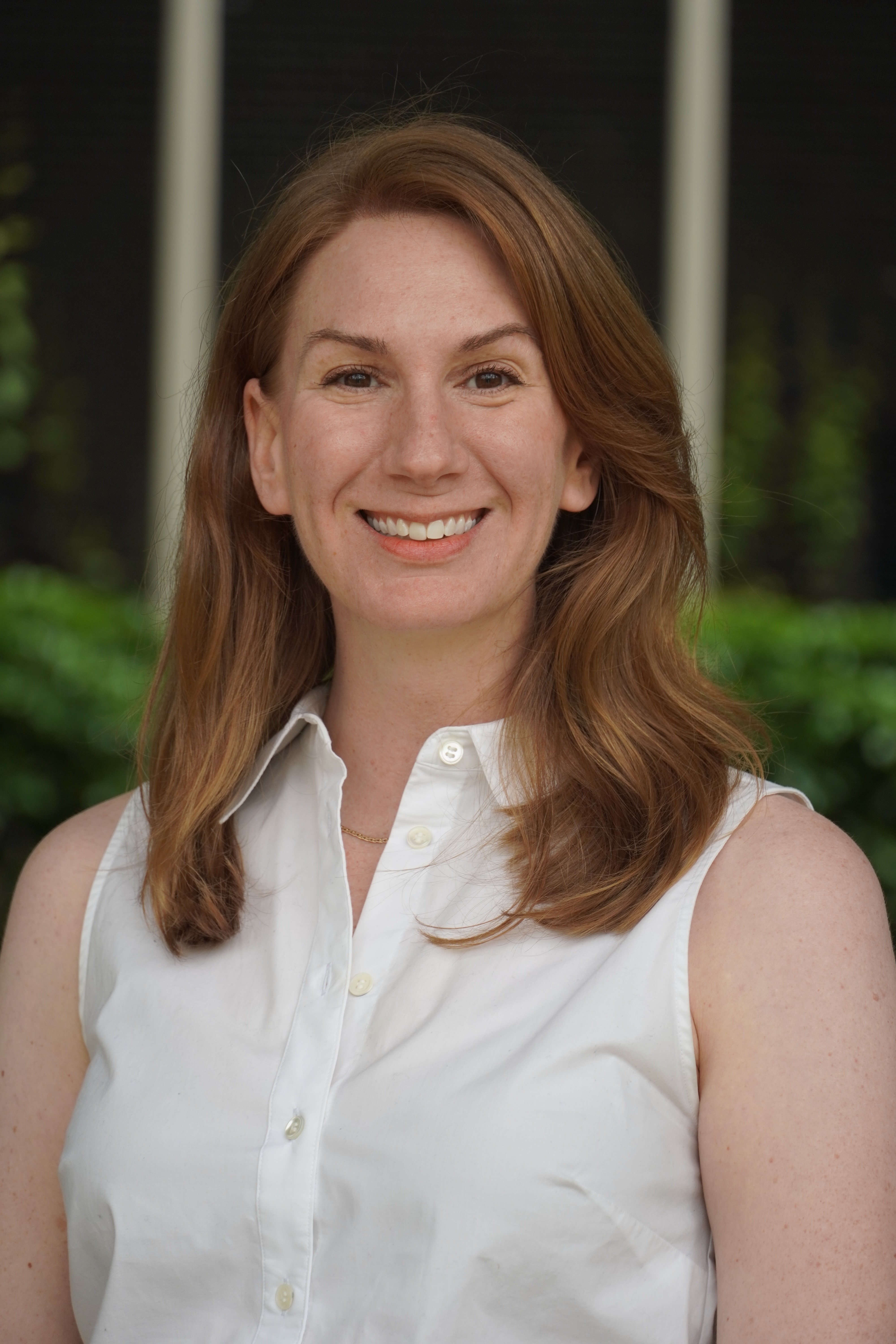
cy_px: 672
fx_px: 7559
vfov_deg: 10.2
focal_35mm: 202
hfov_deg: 6.8
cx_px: 448
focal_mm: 135
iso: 200
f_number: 5.6
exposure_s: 1/250
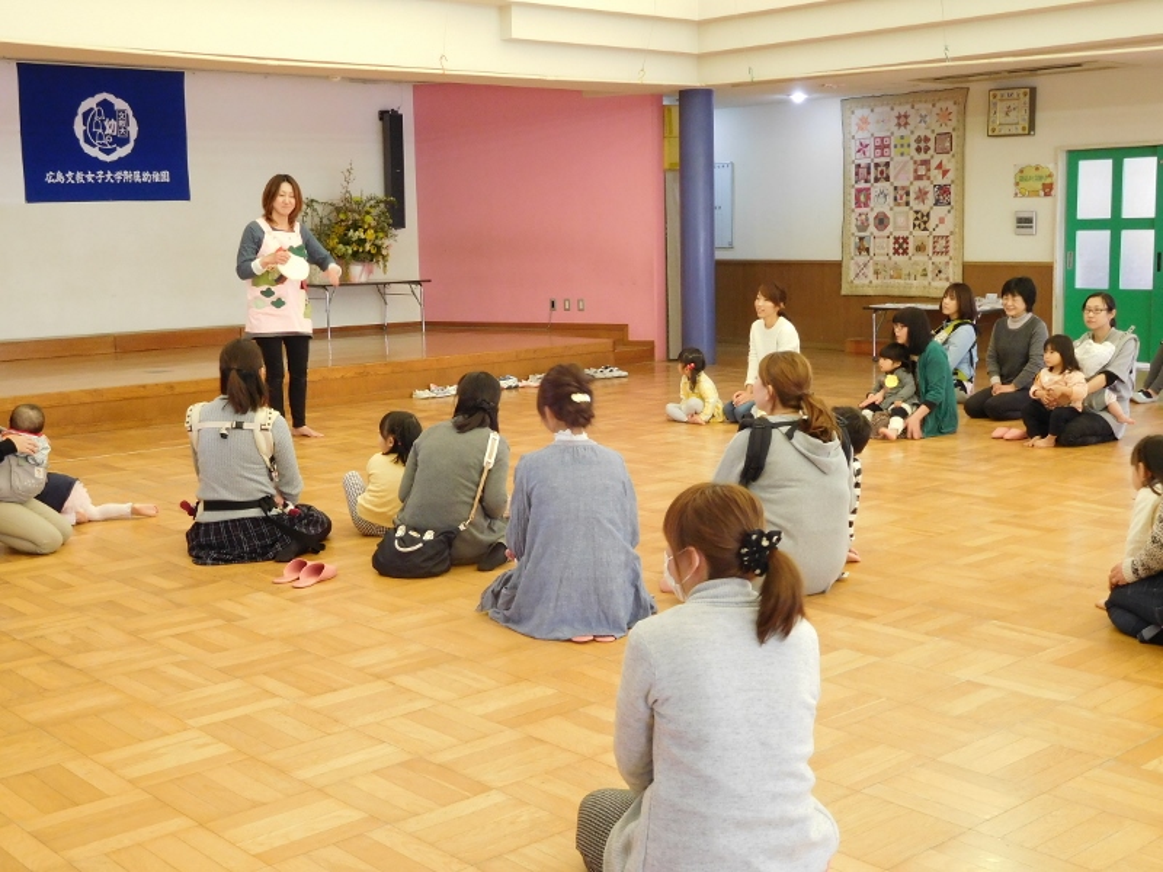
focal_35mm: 45
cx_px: 582
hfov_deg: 42.1
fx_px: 1512
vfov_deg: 32.2
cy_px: 436
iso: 400
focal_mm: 8
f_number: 4
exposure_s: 1/30
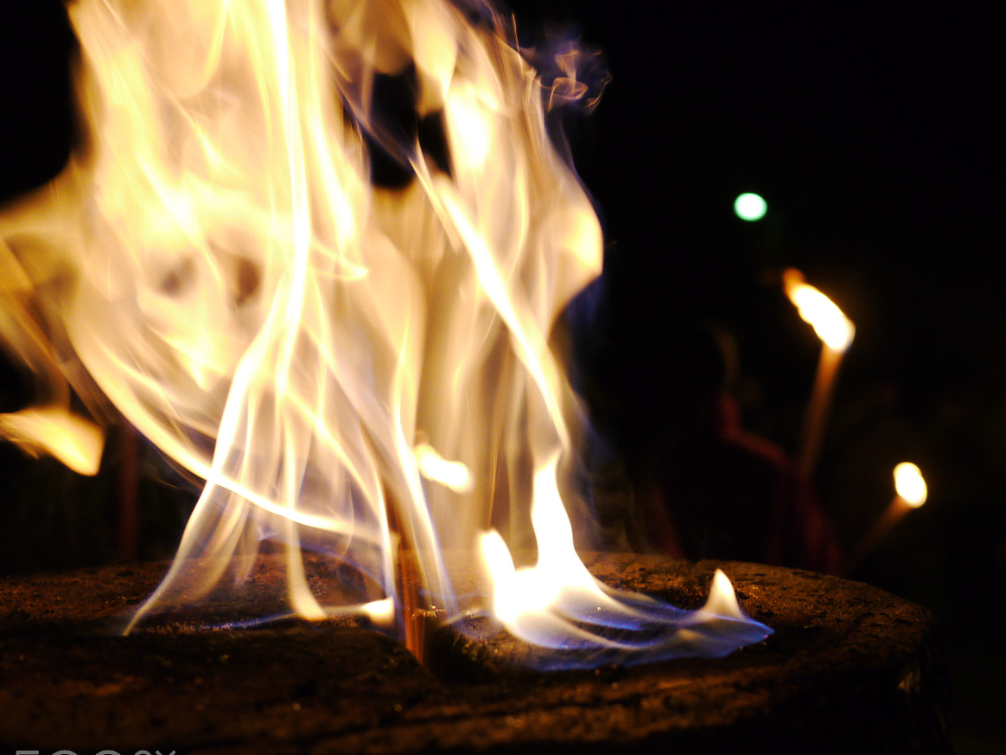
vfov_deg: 26.6
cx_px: 653
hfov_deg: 34.7
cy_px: 365
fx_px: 1598
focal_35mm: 55
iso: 800
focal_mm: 20
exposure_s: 1/60
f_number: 2
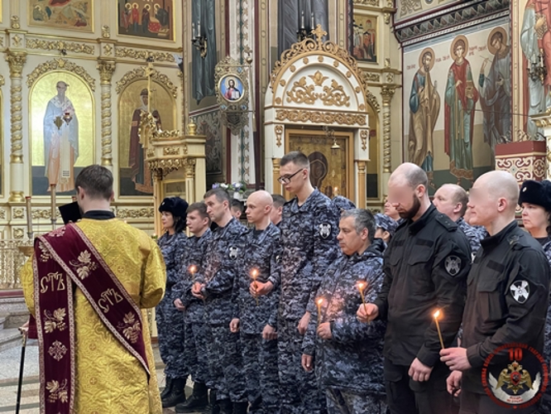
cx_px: 276
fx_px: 828
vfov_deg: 28.1
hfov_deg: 36.8
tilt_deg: +2.4
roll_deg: +0.7
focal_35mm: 52
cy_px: 207
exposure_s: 1/33
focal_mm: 6
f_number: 2
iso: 800
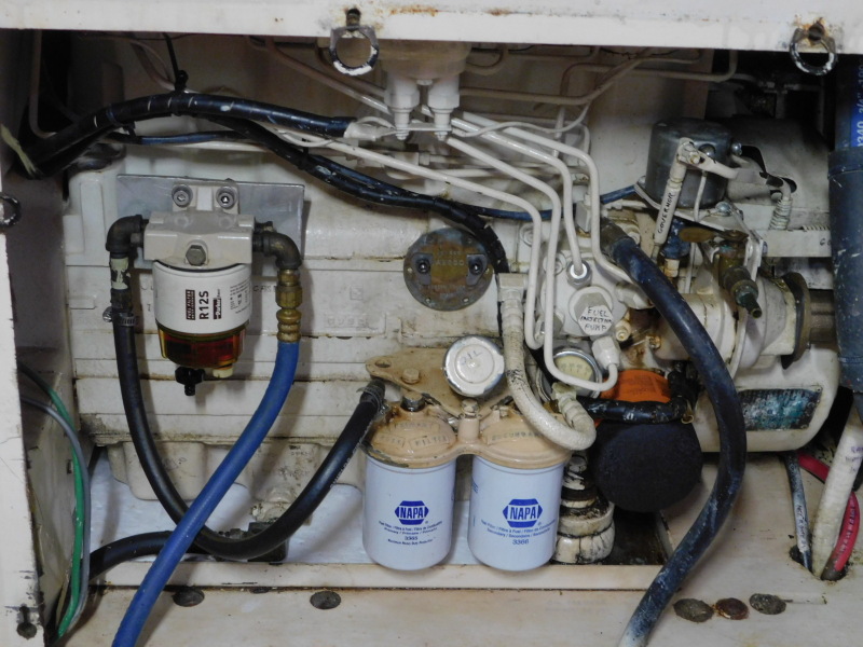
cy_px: 324
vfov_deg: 28.6
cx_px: 432
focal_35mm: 51
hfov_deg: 37.5
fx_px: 1271
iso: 400
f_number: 3.8
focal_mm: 9
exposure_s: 1/8
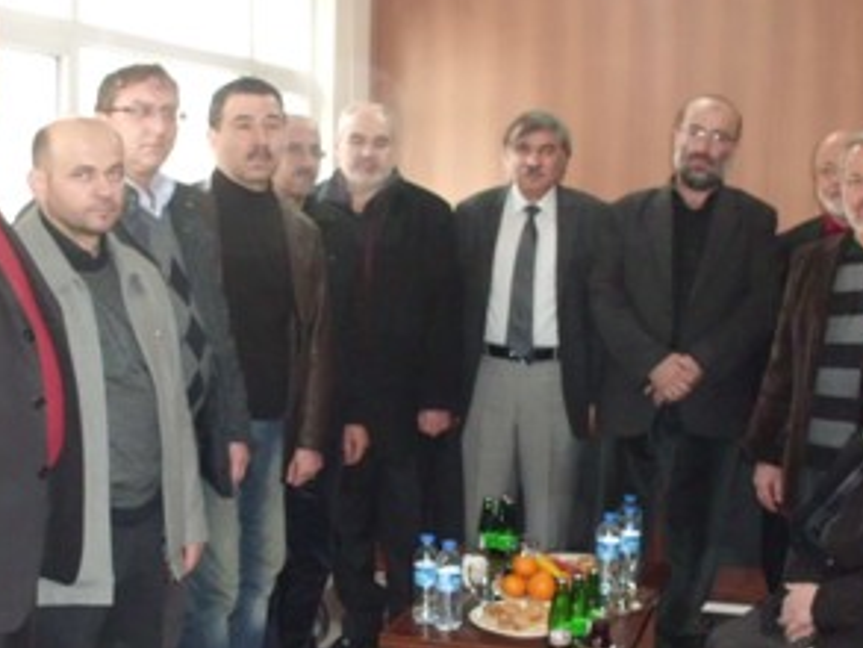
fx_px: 1372
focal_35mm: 55
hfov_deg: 34.9
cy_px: 424
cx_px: 389
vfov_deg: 26.4
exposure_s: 1/60
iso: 400
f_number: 2.9
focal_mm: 6.3
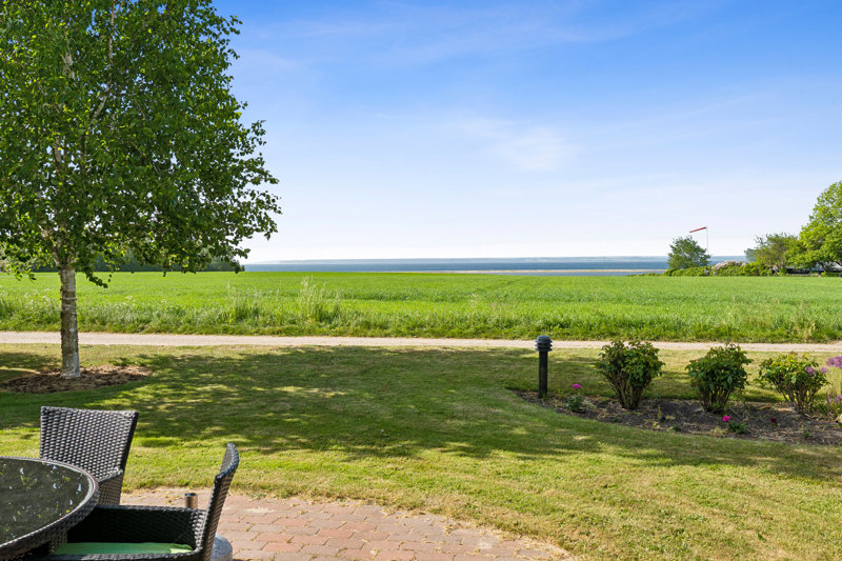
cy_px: 280
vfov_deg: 40.0
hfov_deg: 57.2
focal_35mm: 33
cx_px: 421
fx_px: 772
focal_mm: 22
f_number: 8
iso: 200
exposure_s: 1/500
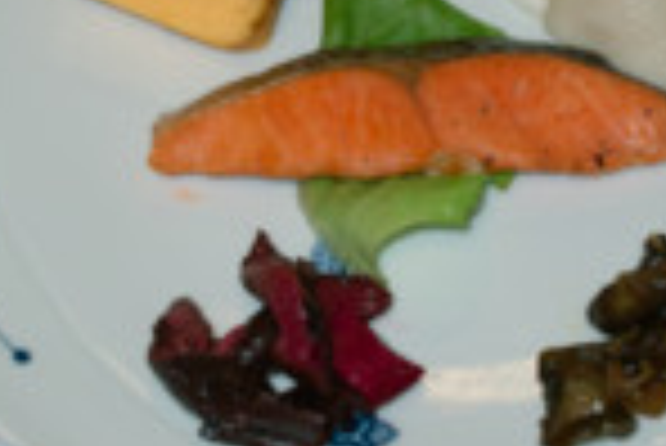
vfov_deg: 12.3
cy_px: 97
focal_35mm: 111
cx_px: 405
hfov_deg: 18.4
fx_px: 2055
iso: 100
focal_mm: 24.2
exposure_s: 1/40
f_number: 4.5
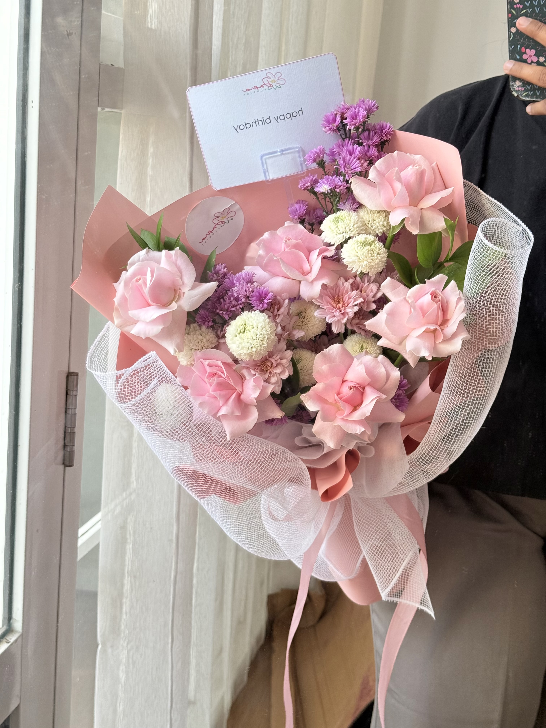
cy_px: 364
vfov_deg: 39.7
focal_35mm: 48
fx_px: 1009
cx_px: 273
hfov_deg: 30.3
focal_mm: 6.76
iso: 100
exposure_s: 1/74
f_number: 1.78
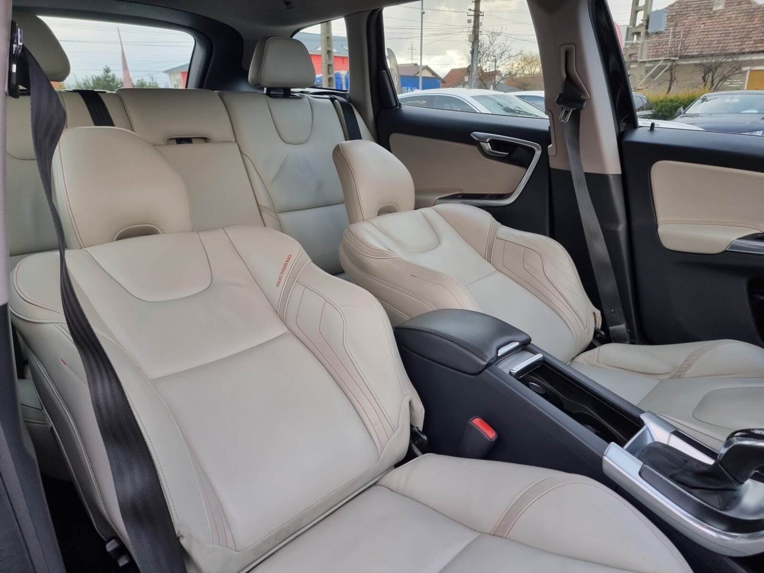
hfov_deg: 71.6
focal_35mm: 24
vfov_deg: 56.8
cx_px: 382
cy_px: 286
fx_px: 530
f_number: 1.8
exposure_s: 1/100
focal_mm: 6.7
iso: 50
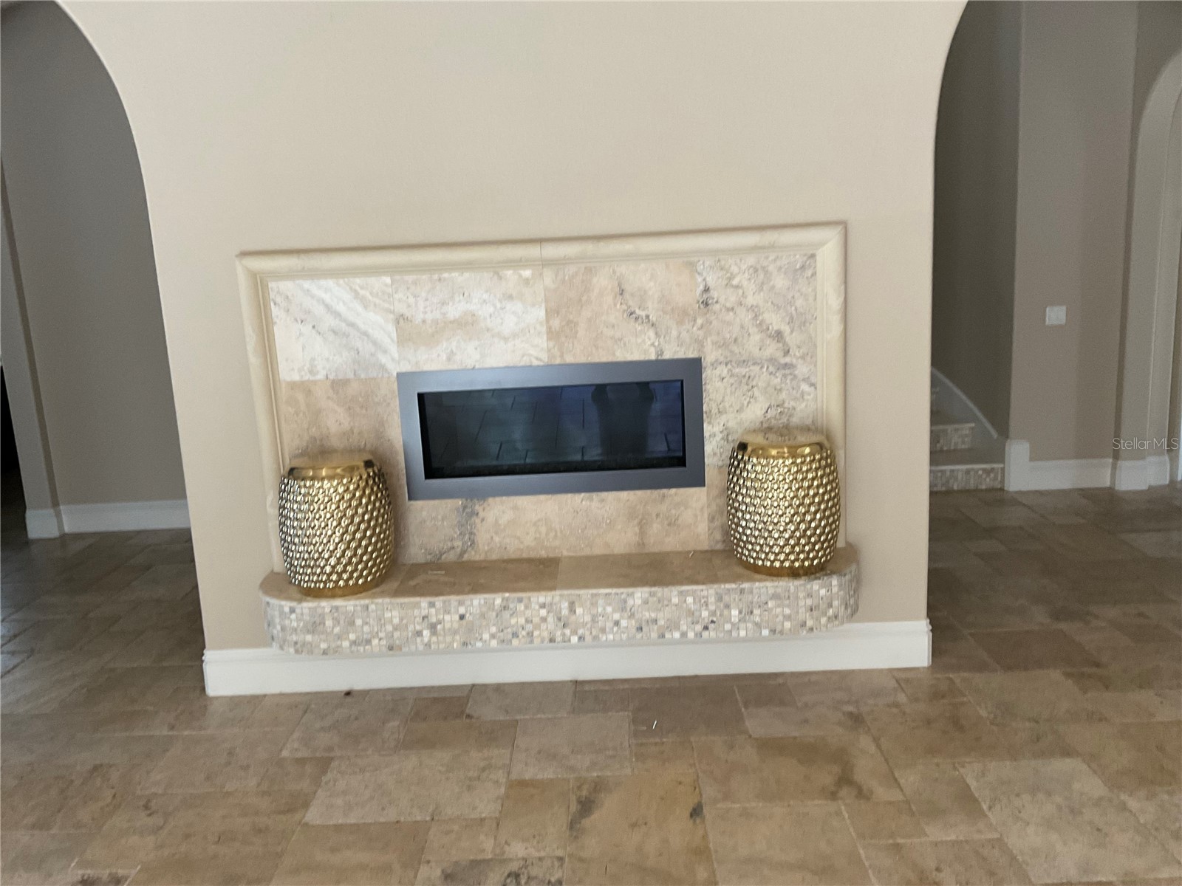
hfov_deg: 61.7
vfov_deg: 48.2
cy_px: 443
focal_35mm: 29
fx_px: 990
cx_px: 591
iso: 100
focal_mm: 3
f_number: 1.8
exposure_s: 1/60
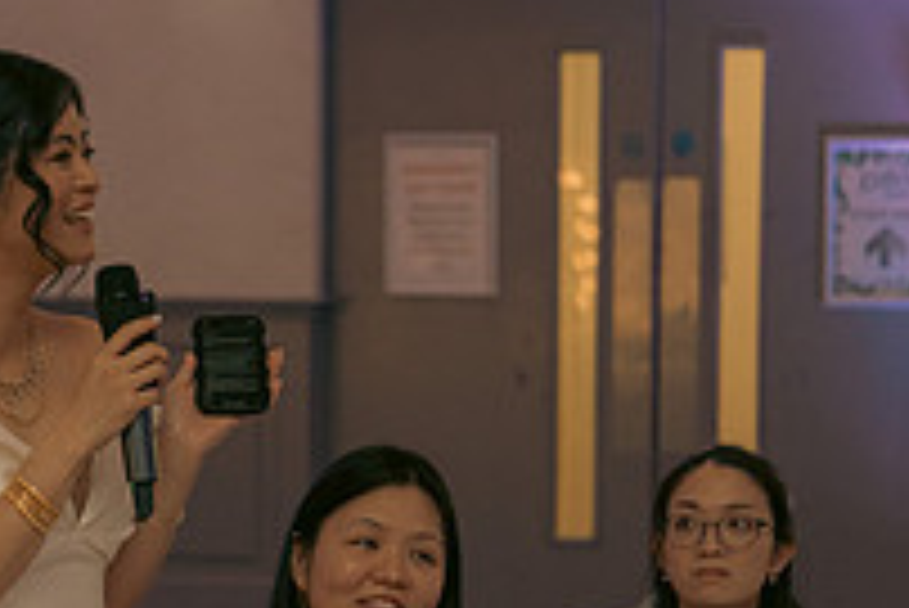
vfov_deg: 6.8
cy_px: 597
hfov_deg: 10.0
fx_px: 5079
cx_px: -292
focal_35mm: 201
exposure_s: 1/160
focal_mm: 70
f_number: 3.5
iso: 2500
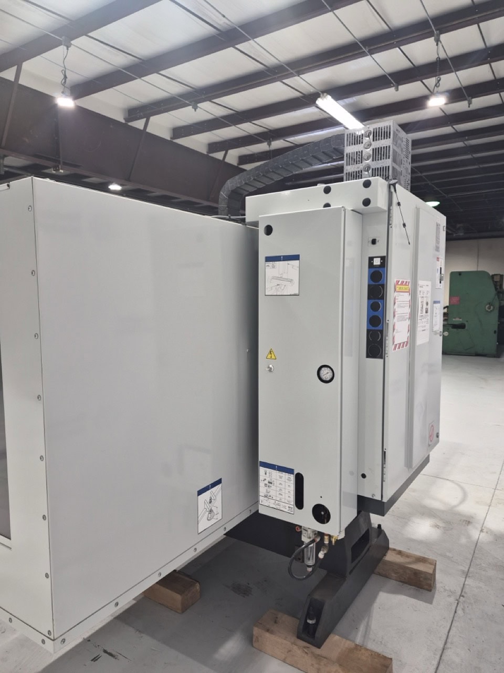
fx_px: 446
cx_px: 252
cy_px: 336
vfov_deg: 73.9
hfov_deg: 58.9
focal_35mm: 23
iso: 200
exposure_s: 1/120
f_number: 1.8
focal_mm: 5.4
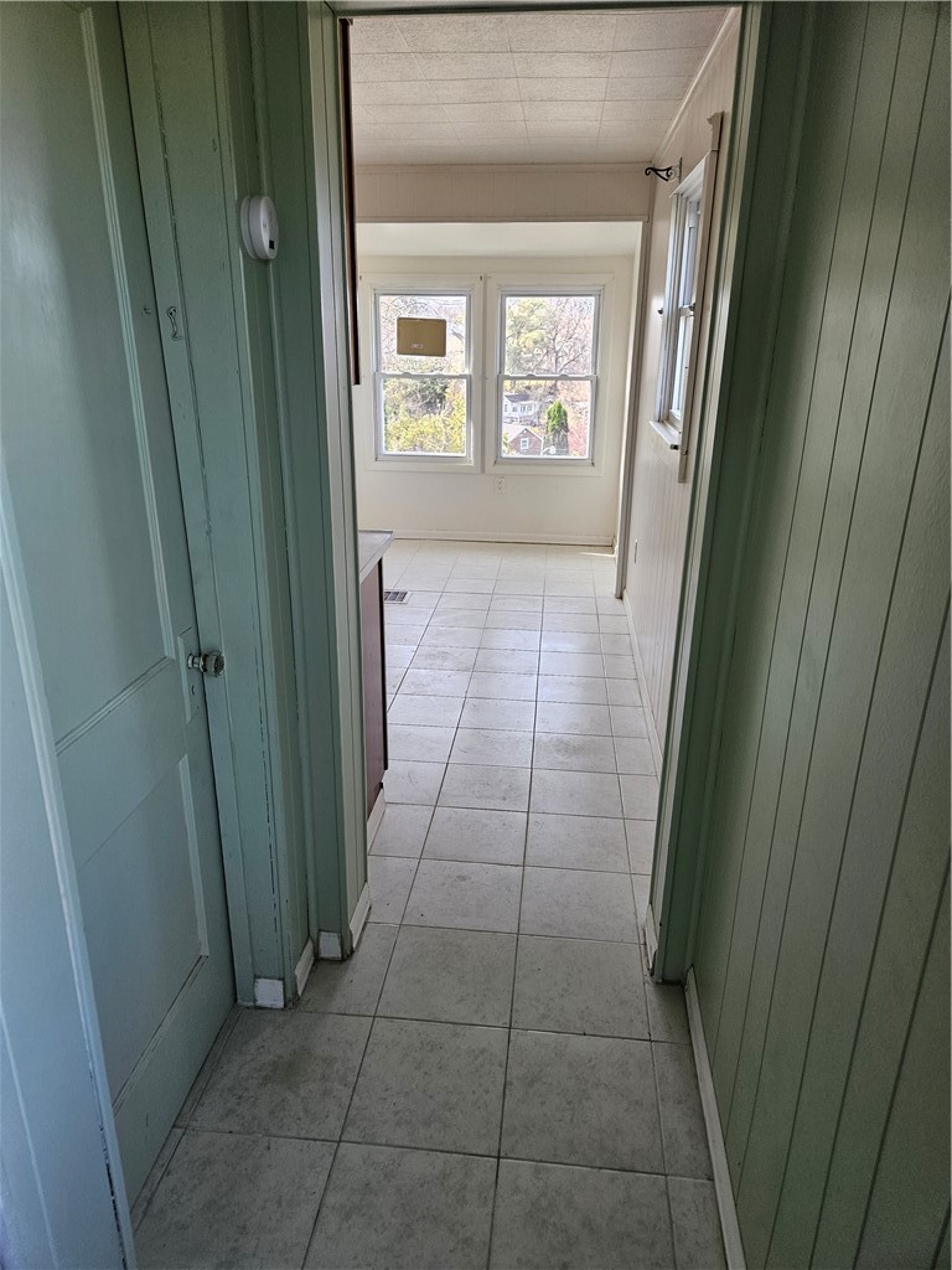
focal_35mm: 23
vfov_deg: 73.9
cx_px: 476
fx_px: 843
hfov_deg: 58.9
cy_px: 635
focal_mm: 5.4
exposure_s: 1/359
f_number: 1.8
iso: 200
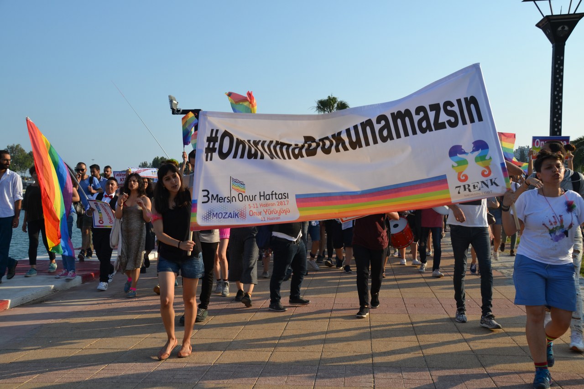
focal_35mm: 38
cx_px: 292
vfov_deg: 35.5
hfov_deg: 51.3
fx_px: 608
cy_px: 194
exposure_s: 1/250
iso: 100
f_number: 8
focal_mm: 25
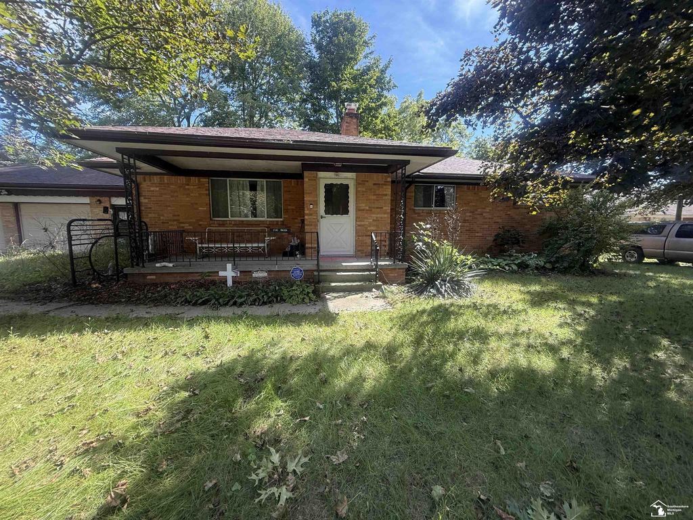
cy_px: 260
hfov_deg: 102.1
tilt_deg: -5.3
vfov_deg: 85.7
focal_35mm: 14
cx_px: 346
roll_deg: -0.7
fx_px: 280
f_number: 2.2
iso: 50
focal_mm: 2.22
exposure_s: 1/235
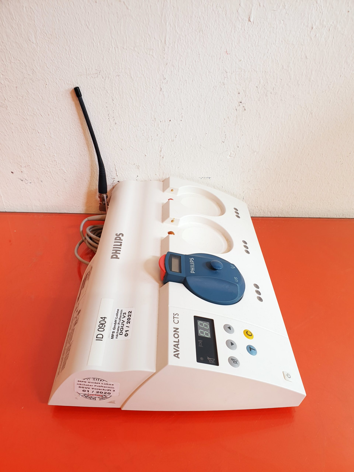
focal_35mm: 26
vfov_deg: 67.3
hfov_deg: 53.1
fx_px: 355
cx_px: 177
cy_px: 236
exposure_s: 1/50
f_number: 2.4
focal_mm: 4.3
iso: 64
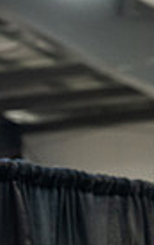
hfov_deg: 3.6
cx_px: 363
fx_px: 2428
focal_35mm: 362
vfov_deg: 5.8
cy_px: 297
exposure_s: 1/200
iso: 4000
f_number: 4.5
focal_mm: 85
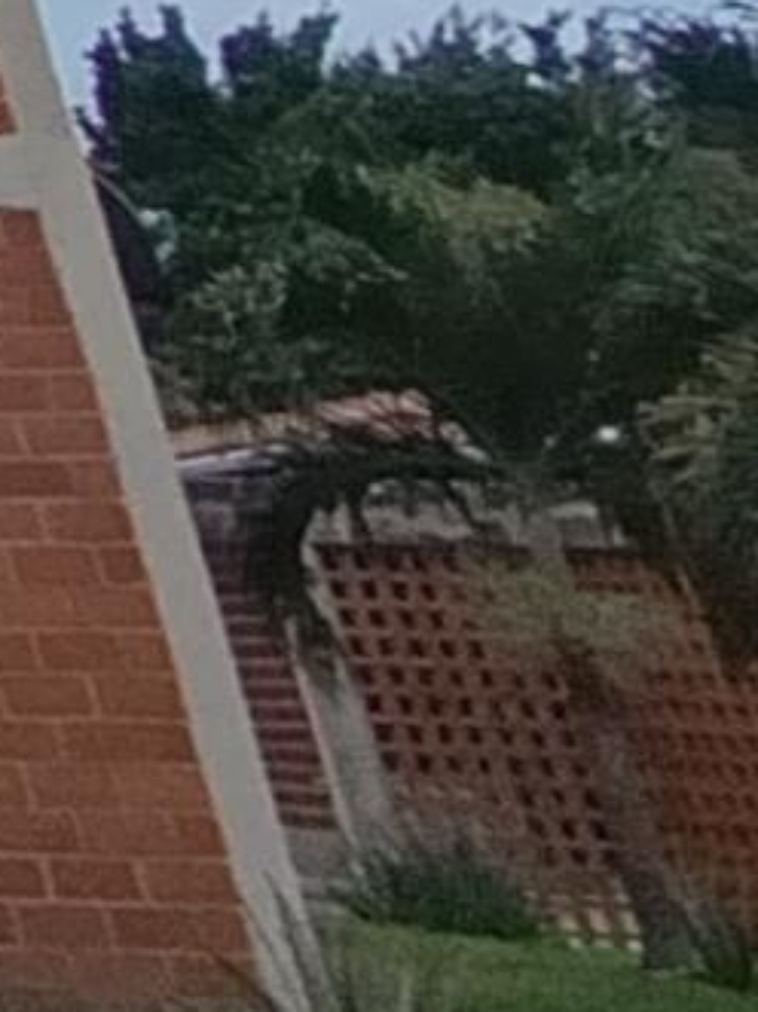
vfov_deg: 10.6
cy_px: -1776
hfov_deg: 6.5
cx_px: -2821
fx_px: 4236
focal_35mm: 145
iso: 50
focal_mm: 1.65
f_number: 2.2
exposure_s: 1/1004
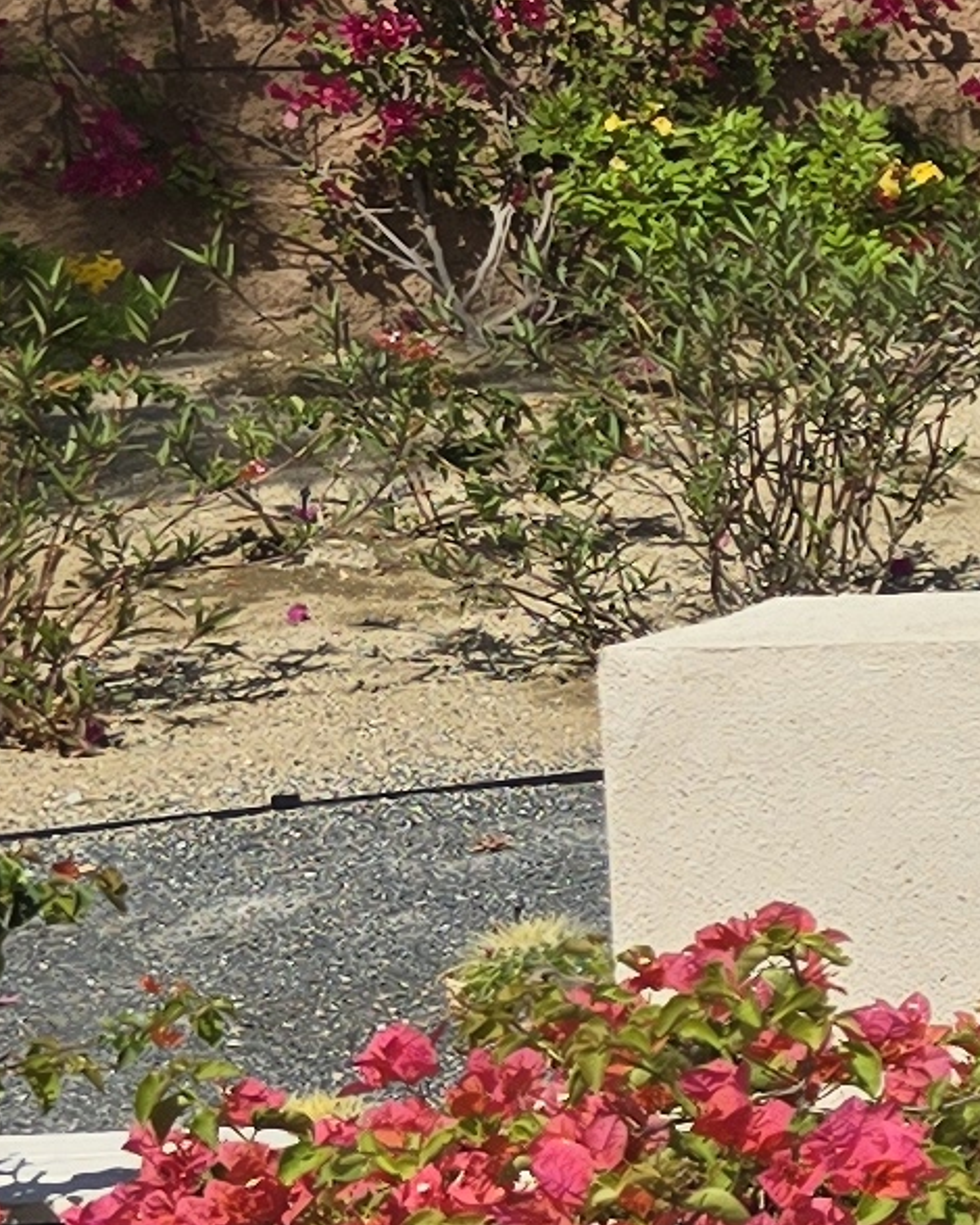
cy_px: 618
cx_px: 3937
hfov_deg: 7.3
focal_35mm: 153
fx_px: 5544
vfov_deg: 12.6
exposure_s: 1/1376
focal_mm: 6.3
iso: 12
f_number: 1.7
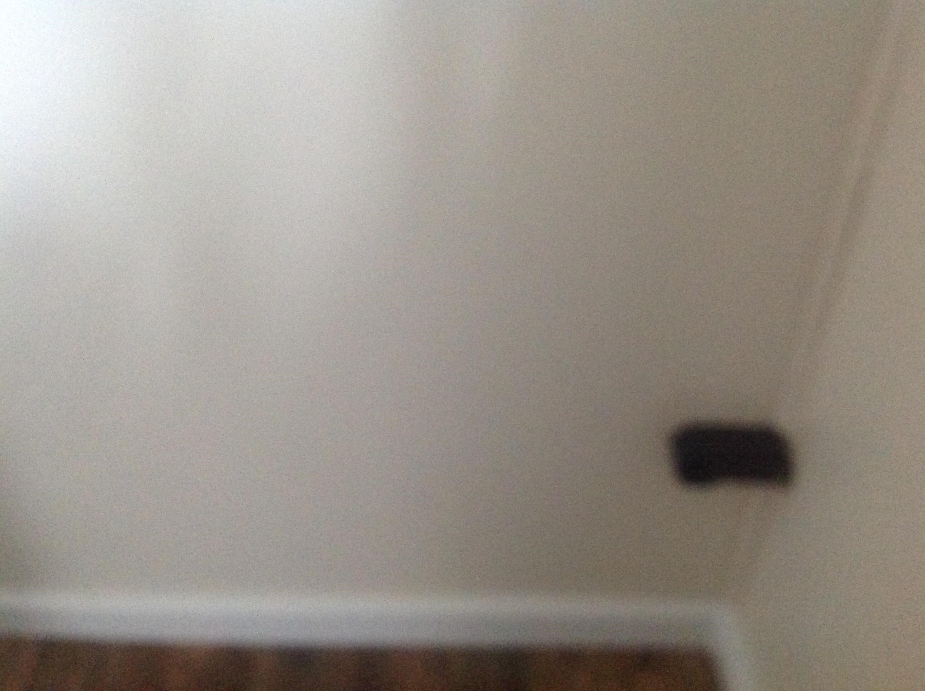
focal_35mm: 35
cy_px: 346
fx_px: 934
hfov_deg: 52.7
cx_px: 462
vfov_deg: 40.6
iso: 640
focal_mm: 4.28
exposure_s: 1/15
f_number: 2.4
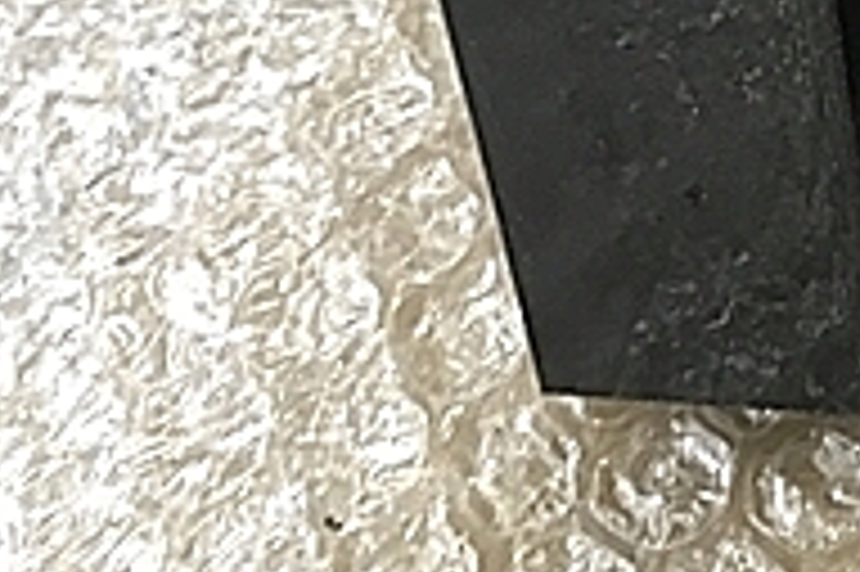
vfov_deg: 12.9
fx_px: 2411
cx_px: 1117
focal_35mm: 101
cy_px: -270
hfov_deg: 18.8
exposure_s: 1/30
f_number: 2.2
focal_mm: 4.15
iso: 80
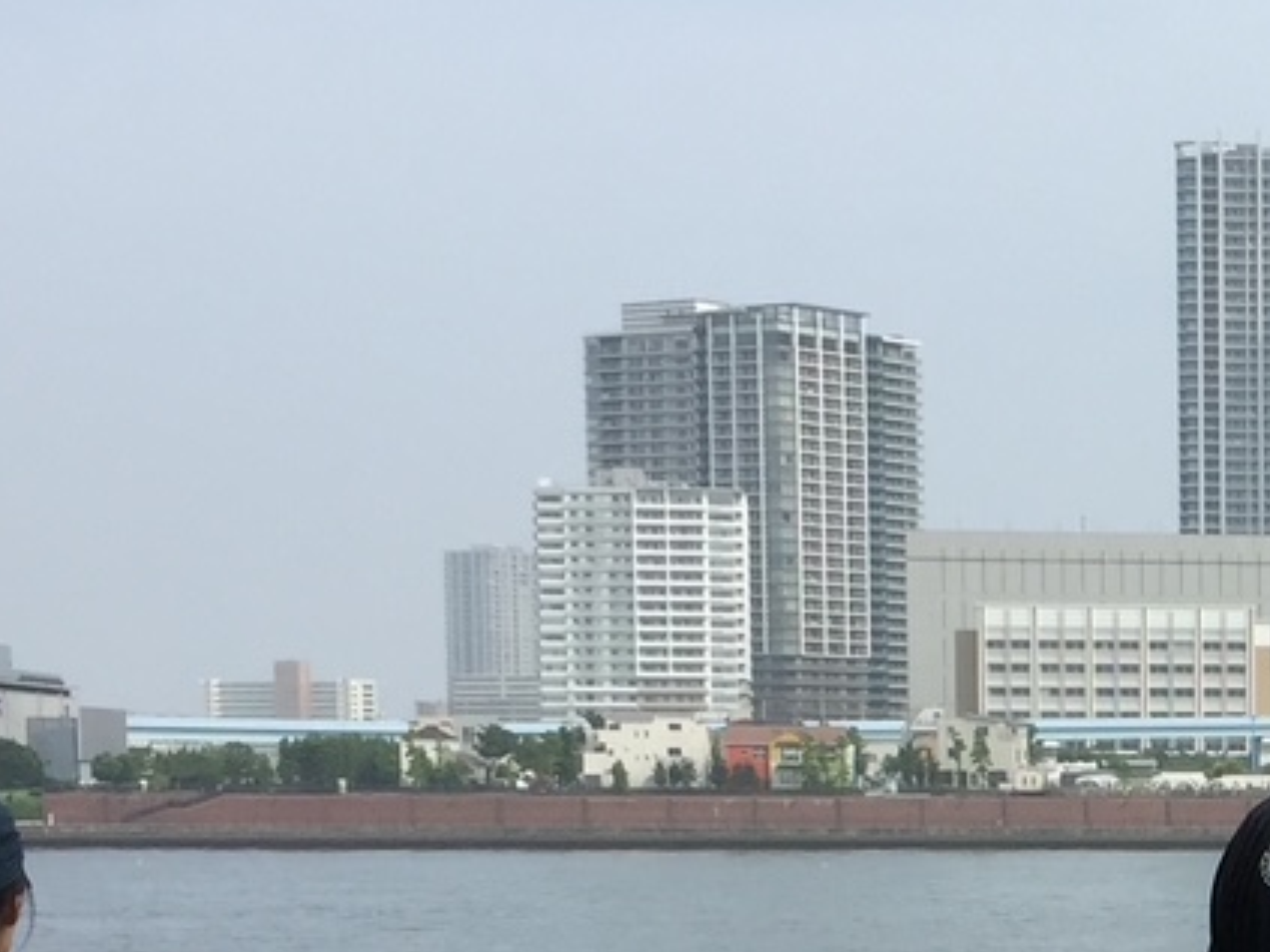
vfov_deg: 12.8
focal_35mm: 112
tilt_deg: -5.4
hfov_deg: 16.5
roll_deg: -0.3
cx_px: 1717
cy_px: 1204
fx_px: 4108
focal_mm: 4.15
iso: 32
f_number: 2.2
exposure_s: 1/1582
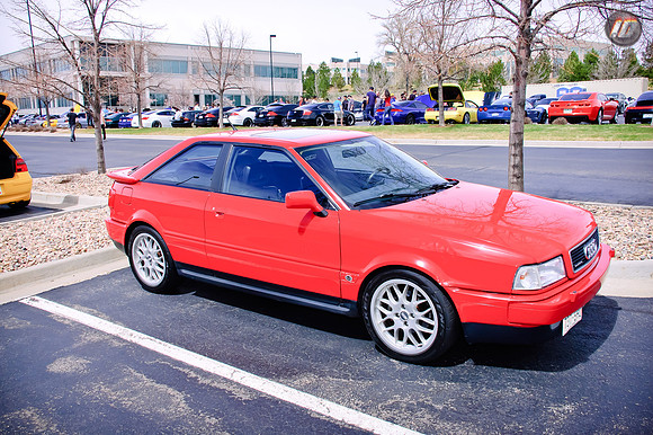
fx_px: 544
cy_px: 218
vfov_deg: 43.6
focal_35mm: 30
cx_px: 326
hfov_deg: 62.0
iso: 200
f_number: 7.1
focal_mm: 20
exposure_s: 1/200
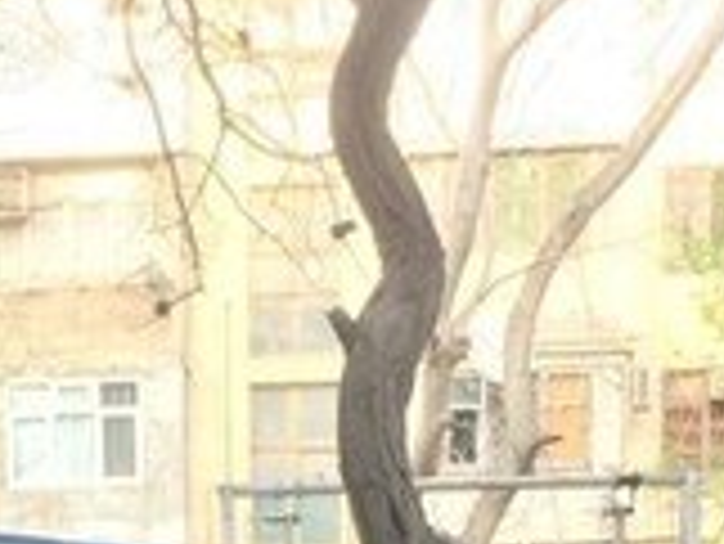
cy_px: 852
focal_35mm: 119
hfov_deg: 16.3
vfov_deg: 11.8
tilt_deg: -5.5
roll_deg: +1.5
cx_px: 36
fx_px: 2491
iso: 64
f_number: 2.2
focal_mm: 4.15
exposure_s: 1/100
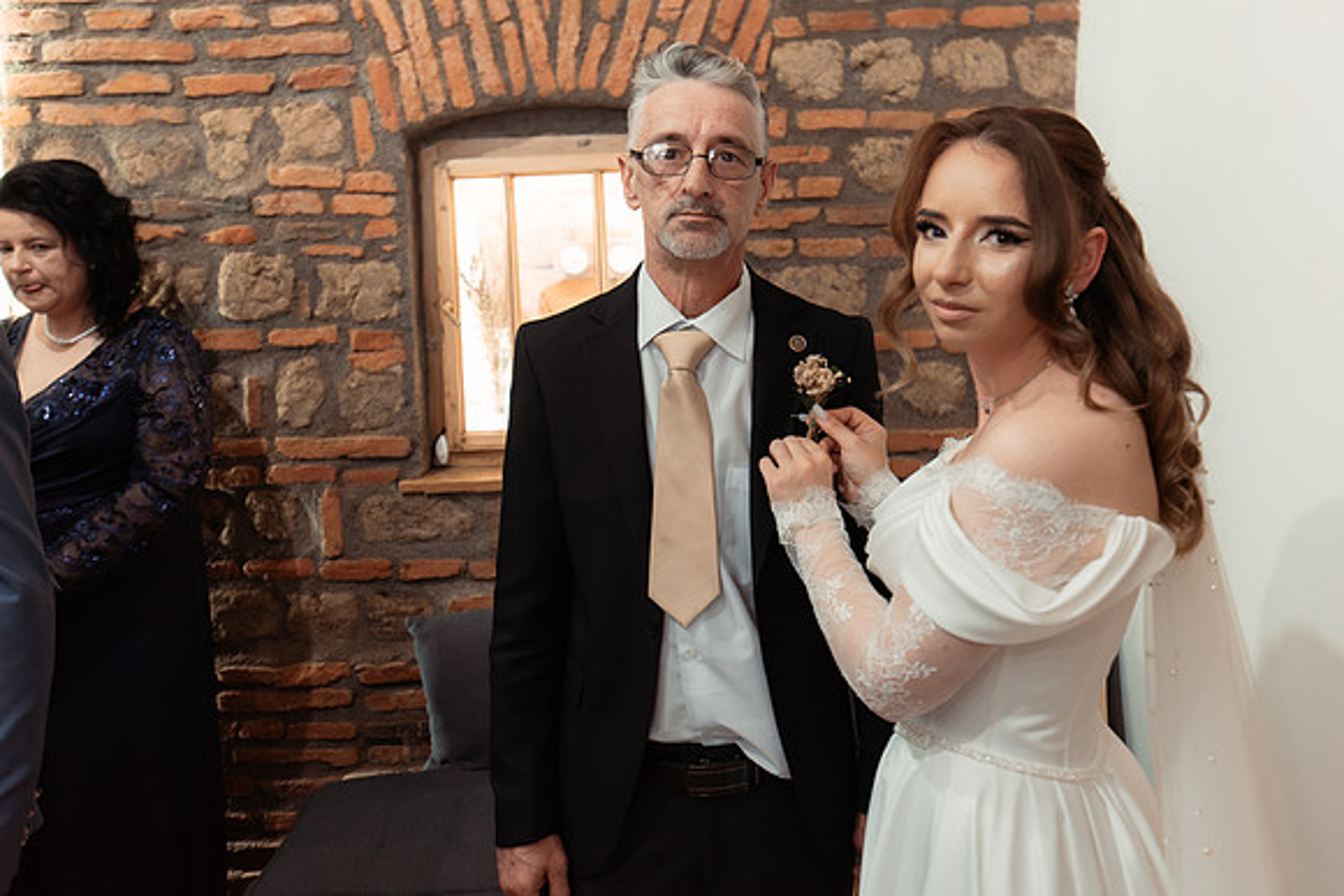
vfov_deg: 40.7
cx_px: 725
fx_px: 1208
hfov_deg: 58.1
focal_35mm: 32
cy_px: 413
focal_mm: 30
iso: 2500
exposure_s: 1/200
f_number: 2.8
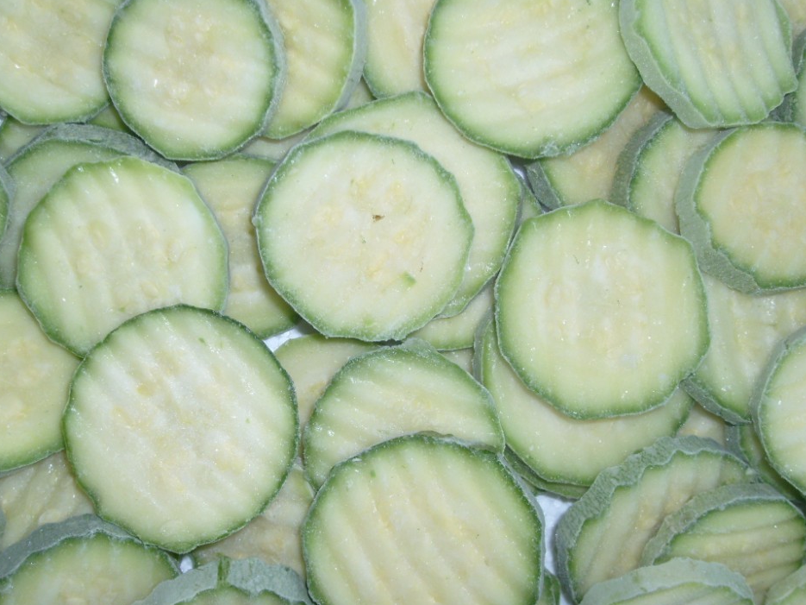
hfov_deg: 41.2
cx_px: 393
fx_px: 1071
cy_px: 318
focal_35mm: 46
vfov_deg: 31.5
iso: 100
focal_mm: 7.2
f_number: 3
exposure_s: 1/45
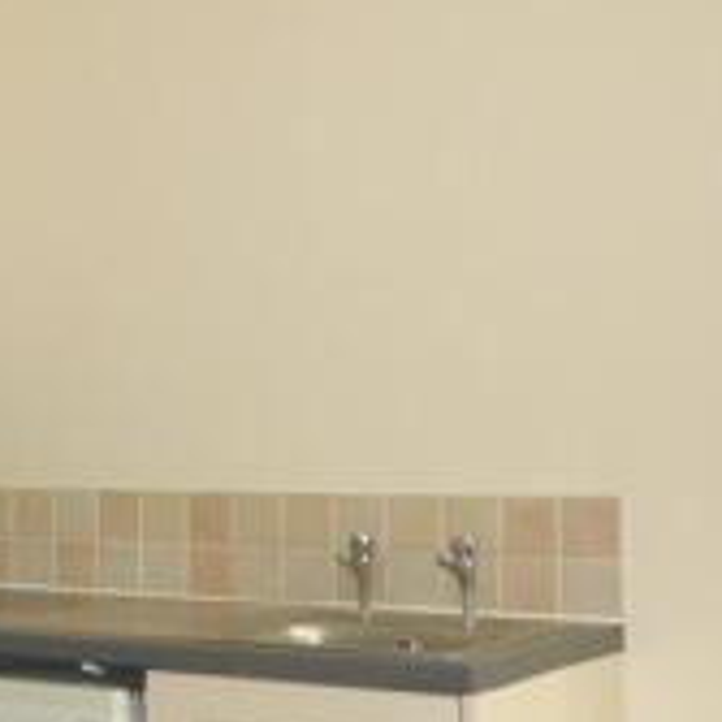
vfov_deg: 23.3
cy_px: 404
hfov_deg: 22.1
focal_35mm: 74
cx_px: -76
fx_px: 1746
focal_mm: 4.3
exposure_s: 1/60
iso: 250
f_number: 3.3
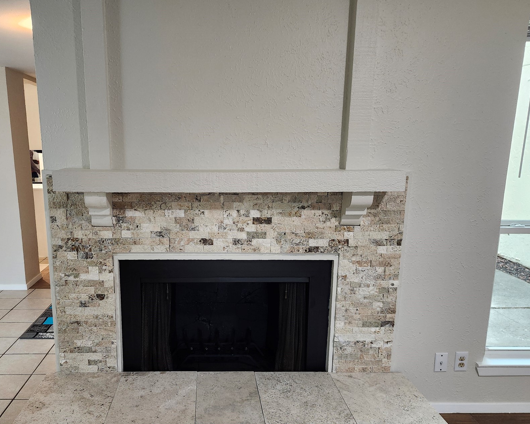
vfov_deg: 49.7
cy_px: 251
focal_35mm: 29
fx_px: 455
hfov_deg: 60.0
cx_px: 215
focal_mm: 5.54
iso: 640
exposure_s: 1/120
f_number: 1.8
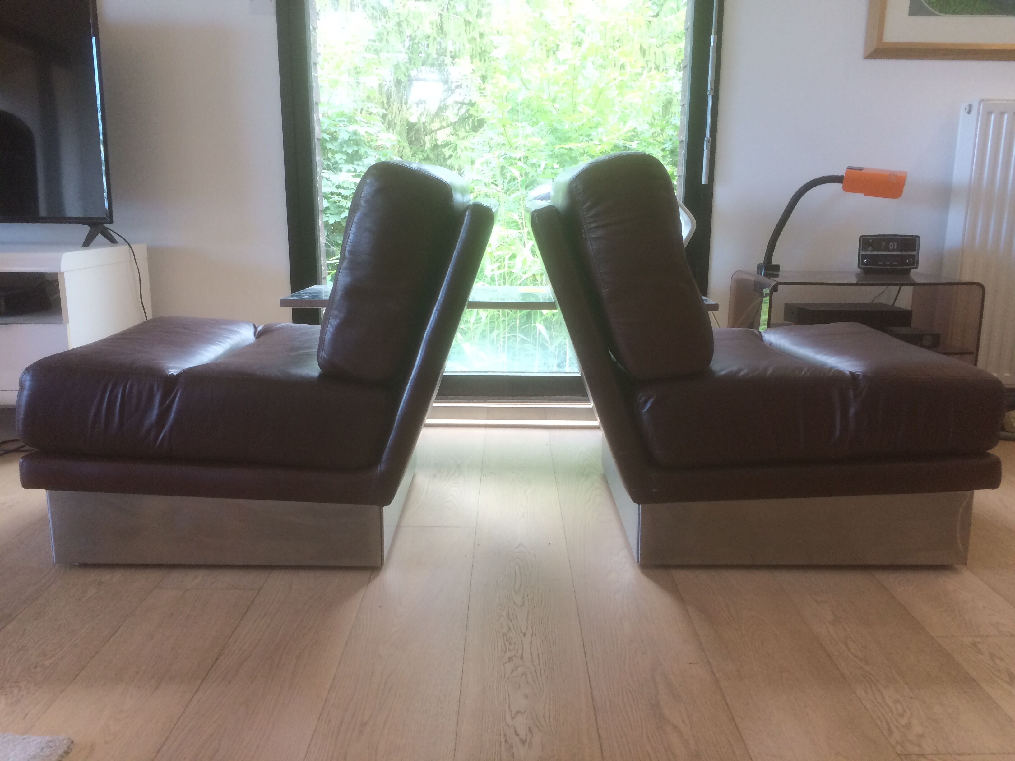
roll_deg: -0.2
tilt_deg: -12.9
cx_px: 508
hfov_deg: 61.7
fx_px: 850
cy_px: 380
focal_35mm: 29
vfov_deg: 48.2
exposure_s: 1/33
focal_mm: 4.15
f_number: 2.2
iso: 50
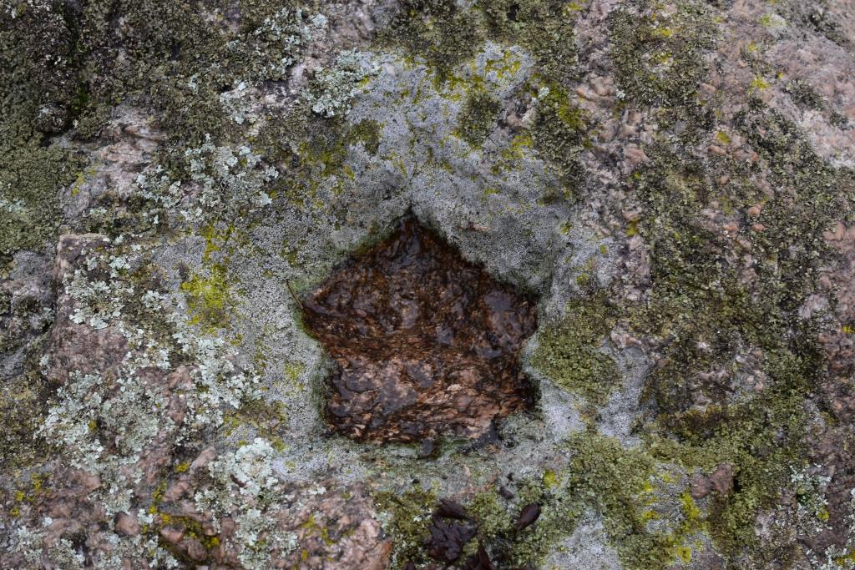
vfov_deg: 22.6
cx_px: 428
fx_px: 1425
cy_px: 285
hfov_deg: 33.4
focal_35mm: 60
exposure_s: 1/60
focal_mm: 40
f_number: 8
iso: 900
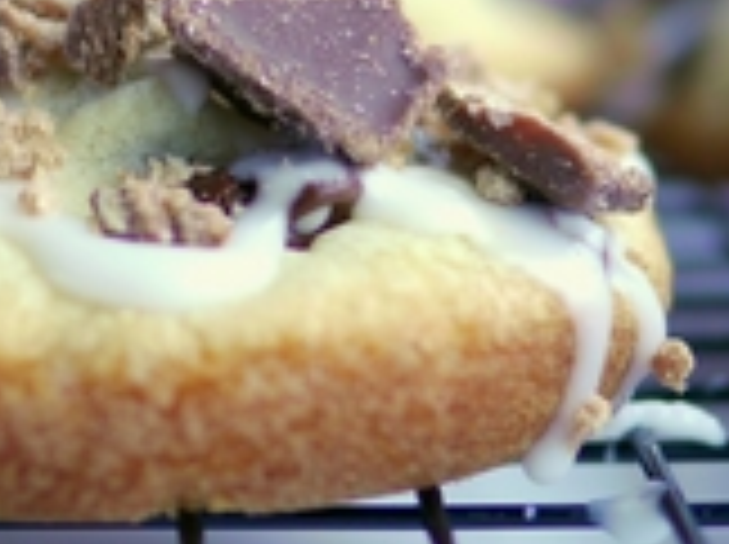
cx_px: -128
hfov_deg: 10.9
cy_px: 52
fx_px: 3743
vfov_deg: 8.3
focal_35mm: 178
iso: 100
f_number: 2
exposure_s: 1/200
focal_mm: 25
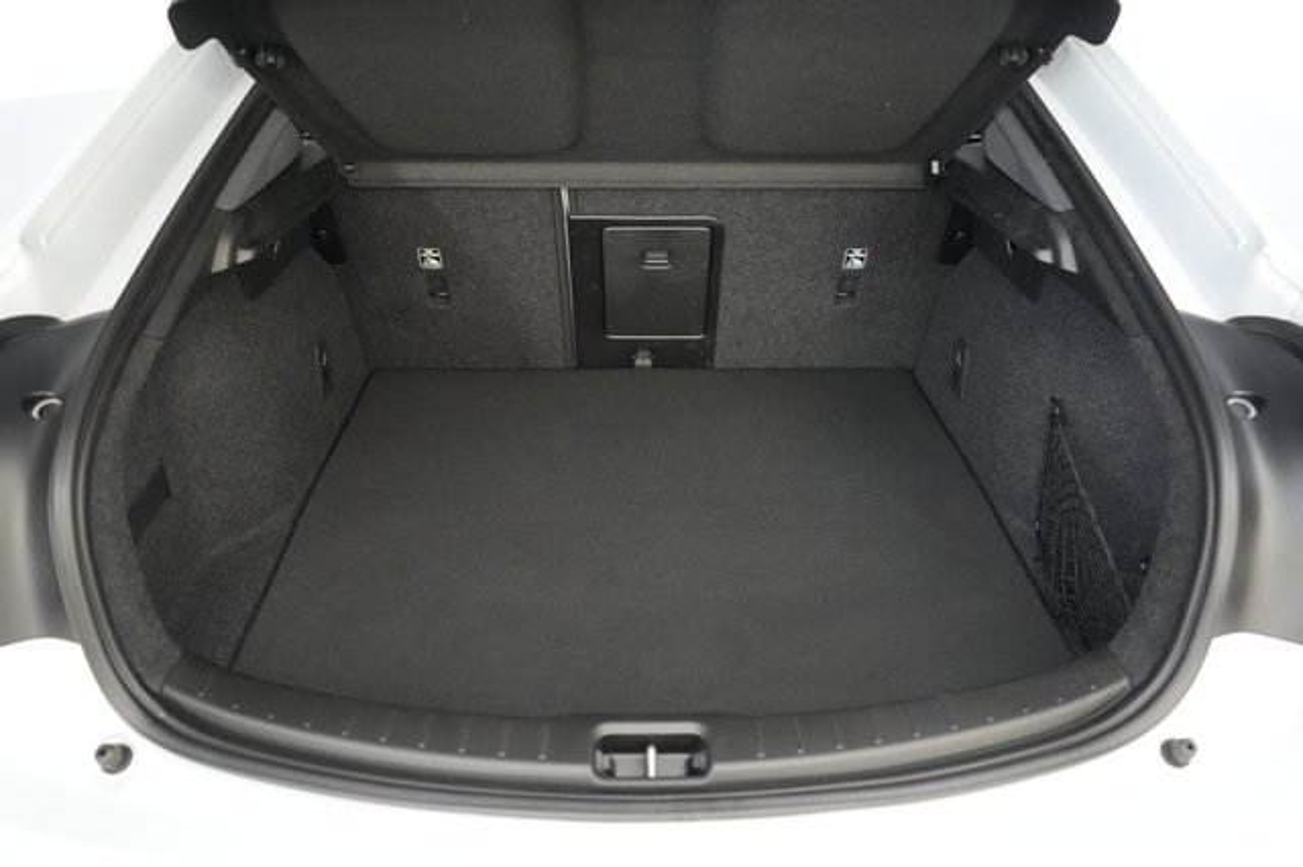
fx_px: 1013
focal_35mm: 28
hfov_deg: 65.5
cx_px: 652
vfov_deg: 46.4
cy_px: 434
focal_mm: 28
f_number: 2.8
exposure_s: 1/160
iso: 8000
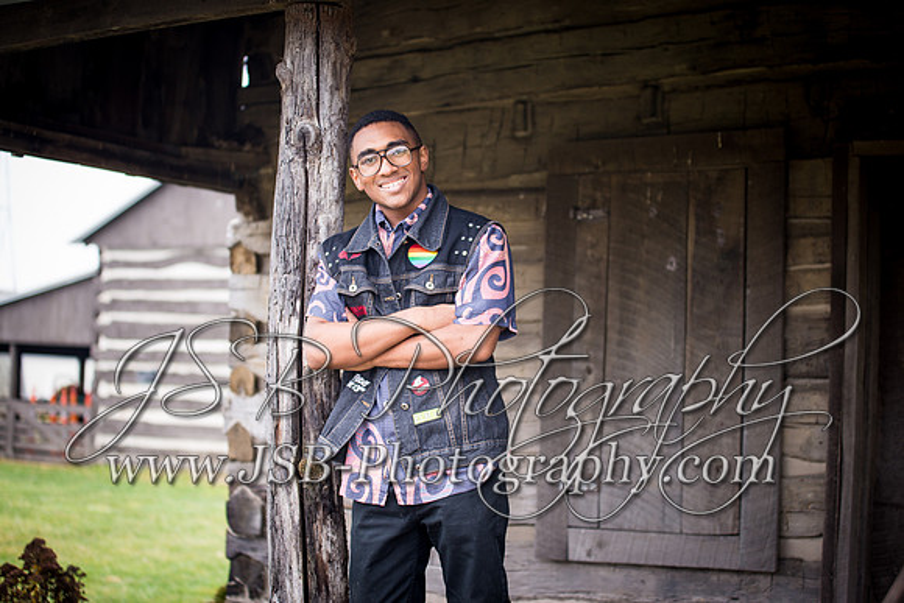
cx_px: 452
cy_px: 302
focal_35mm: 70
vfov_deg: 19.5
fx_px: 1758
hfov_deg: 28.8
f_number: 2.8
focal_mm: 70
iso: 200
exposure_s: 1/40
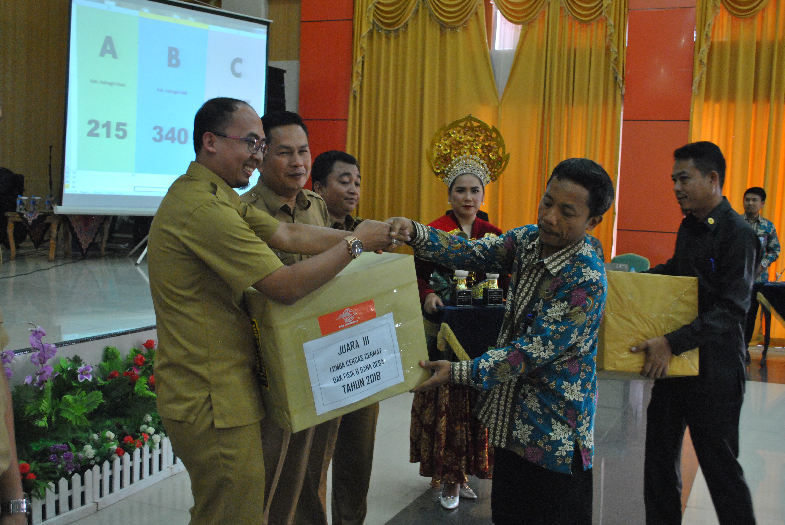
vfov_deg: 32.0
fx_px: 917
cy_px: 262
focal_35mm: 42
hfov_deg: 46.3
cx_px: 392
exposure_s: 1/30
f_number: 5.6
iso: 1600
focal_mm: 28
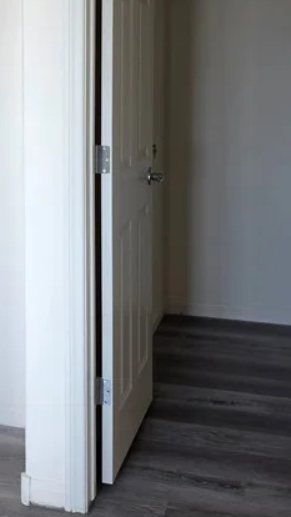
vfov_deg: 33.3
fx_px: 850
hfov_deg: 18.9
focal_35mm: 62
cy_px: 146
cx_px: 2
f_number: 1.4
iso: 40
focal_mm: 6.5
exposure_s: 1/180
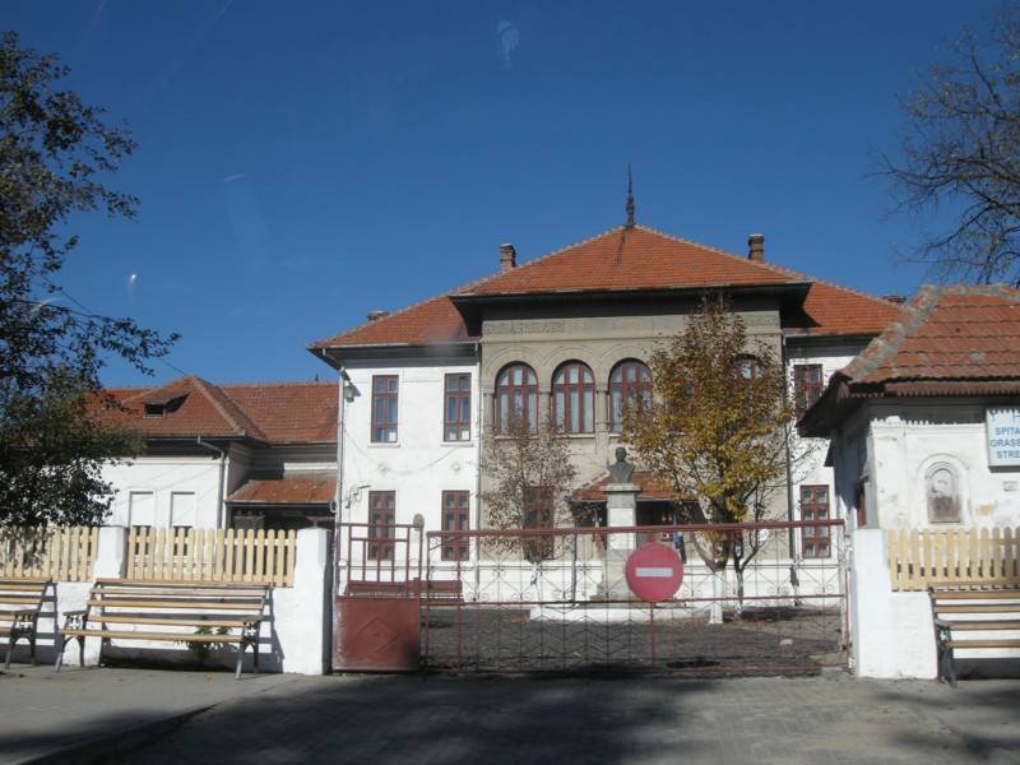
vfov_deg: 40.7
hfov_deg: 52.6
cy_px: 382
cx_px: 510
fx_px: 1031
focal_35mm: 35
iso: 64
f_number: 6.1
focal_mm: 7.5
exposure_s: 1/318
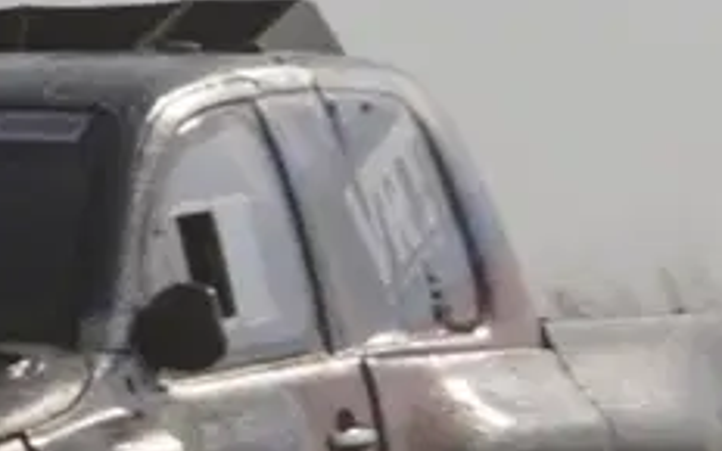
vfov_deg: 1.6
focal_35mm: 843
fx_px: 16588
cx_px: 56
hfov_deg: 2.5
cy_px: 146
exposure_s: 1/500
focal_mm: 160
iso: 100
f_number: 9
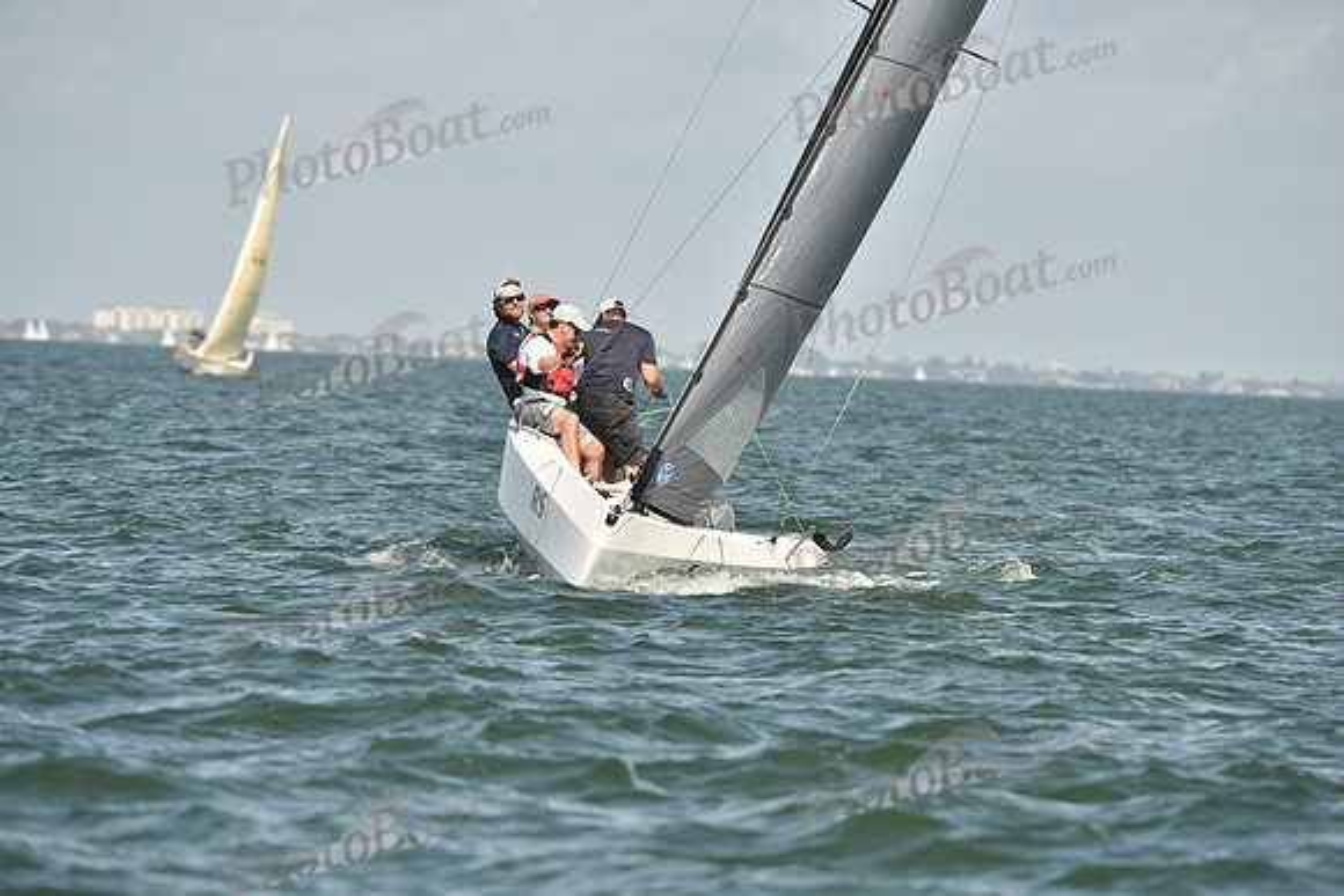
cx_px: 672
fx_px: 14936
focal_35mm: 400
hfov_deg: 5.2
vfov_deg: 3.4
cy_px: 448
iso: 400
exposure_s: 1/1250
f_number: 8
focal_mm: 400
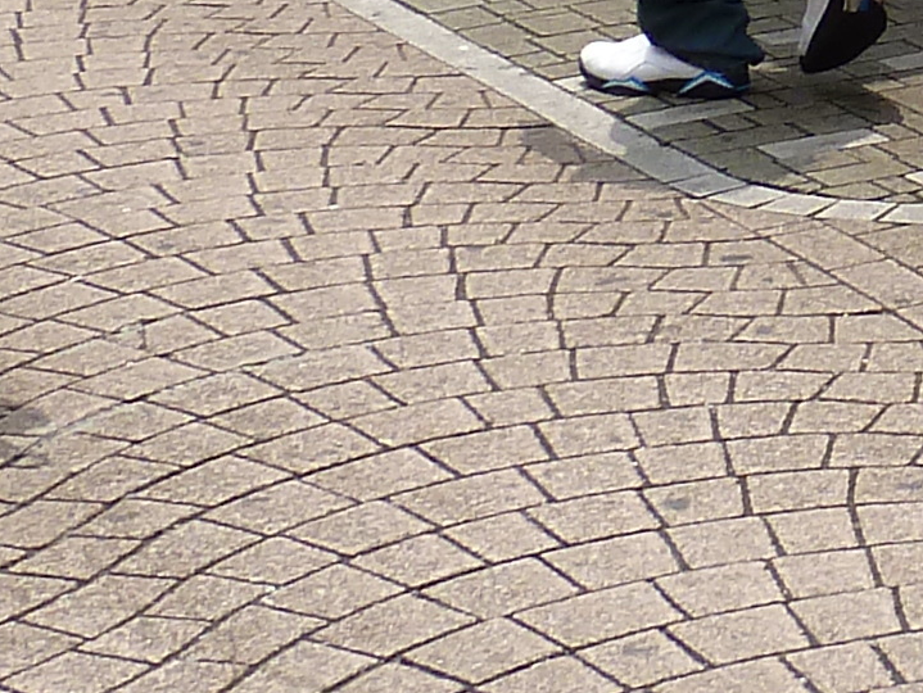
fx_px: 3708
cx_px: 1745
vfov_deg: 9.7
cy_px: -862
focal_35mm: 139
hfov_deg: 12.7
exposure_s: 1/500
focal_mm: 4.1
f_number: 4
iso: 80
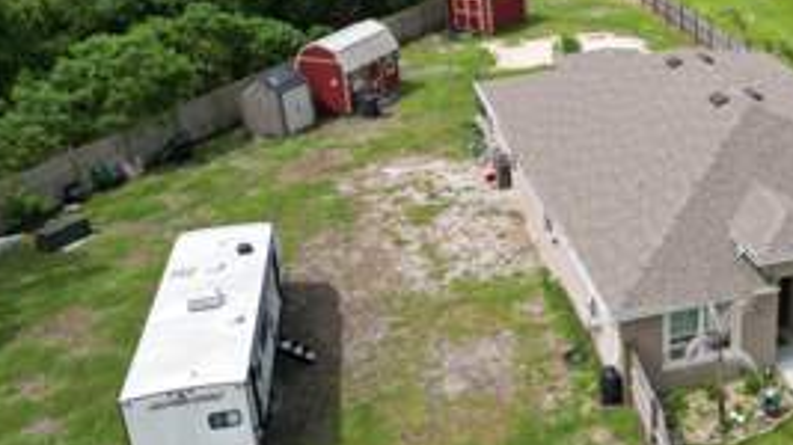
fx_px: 988
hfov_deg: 41.0
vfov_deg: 25.3
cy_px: 159
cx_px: 686
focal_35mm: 47
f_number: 1.7
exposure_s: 1/4000
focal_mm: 6.72
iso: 140
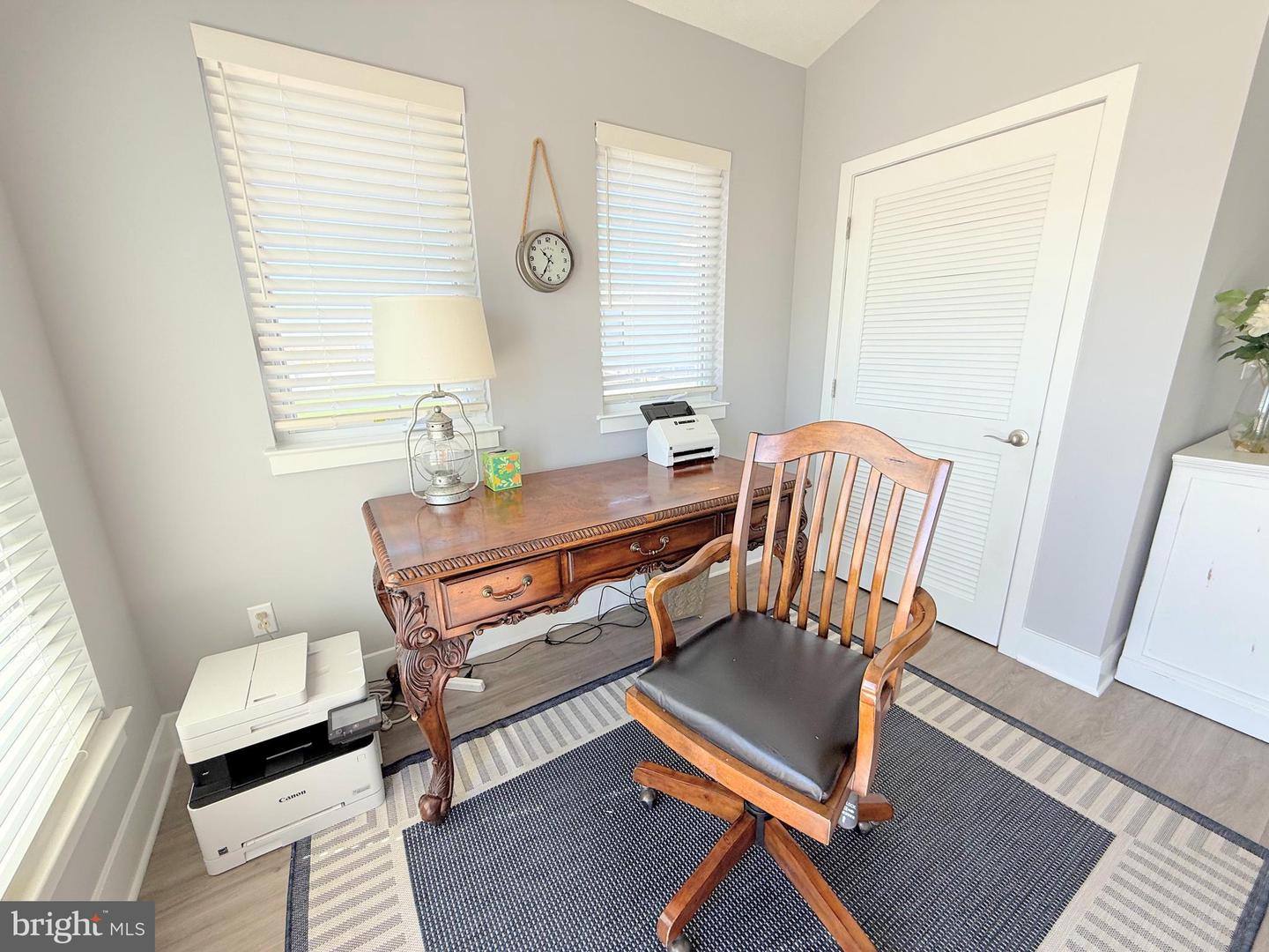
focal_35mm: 14
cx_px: 634
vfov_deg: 85.7
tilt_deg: -14.7
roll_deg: +0.6
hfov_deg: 102.1
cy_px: 476
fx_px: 513
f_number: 2.2
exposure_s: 1/121
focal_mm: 2.22
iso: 50
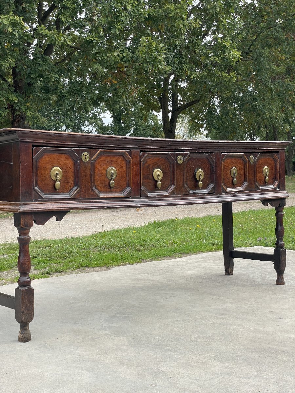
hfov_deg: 28.0
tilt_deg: -1.3
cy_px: 196
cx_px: 148
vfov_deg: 36.8
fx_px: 591
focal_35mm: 52
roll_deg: +1.1
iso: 25
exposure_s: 1/393
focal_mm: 6
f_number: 2
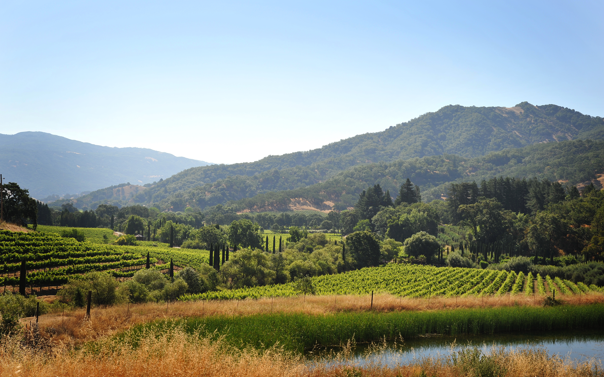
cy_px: 182
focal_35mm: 51
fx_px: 839
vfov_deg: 25.3
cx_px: 302
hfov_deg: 39.6
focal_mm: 50
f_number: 9
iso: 200
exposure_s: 1/400
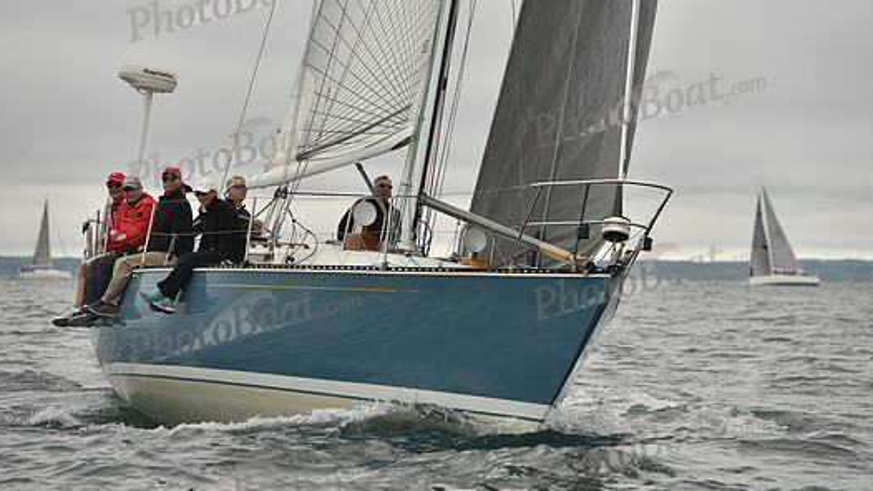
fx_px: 4676
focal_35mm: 202
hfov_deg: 10.7
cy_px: 215
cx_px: 448
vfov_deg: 6.0
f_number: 5
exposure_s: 1/1000
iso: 320
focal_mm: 175
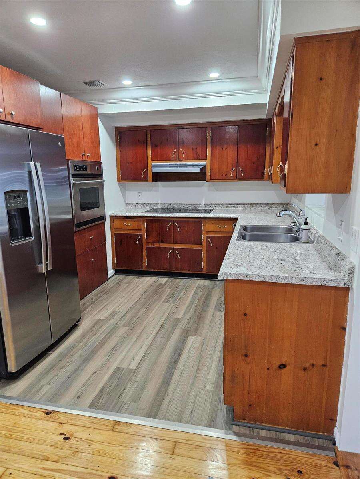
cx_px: 180
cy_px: 240
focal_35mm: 23
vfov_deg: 73.9
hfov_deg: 58.9
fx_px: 319
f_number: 1.8
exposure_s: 1/120
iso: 500
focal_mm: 5.4
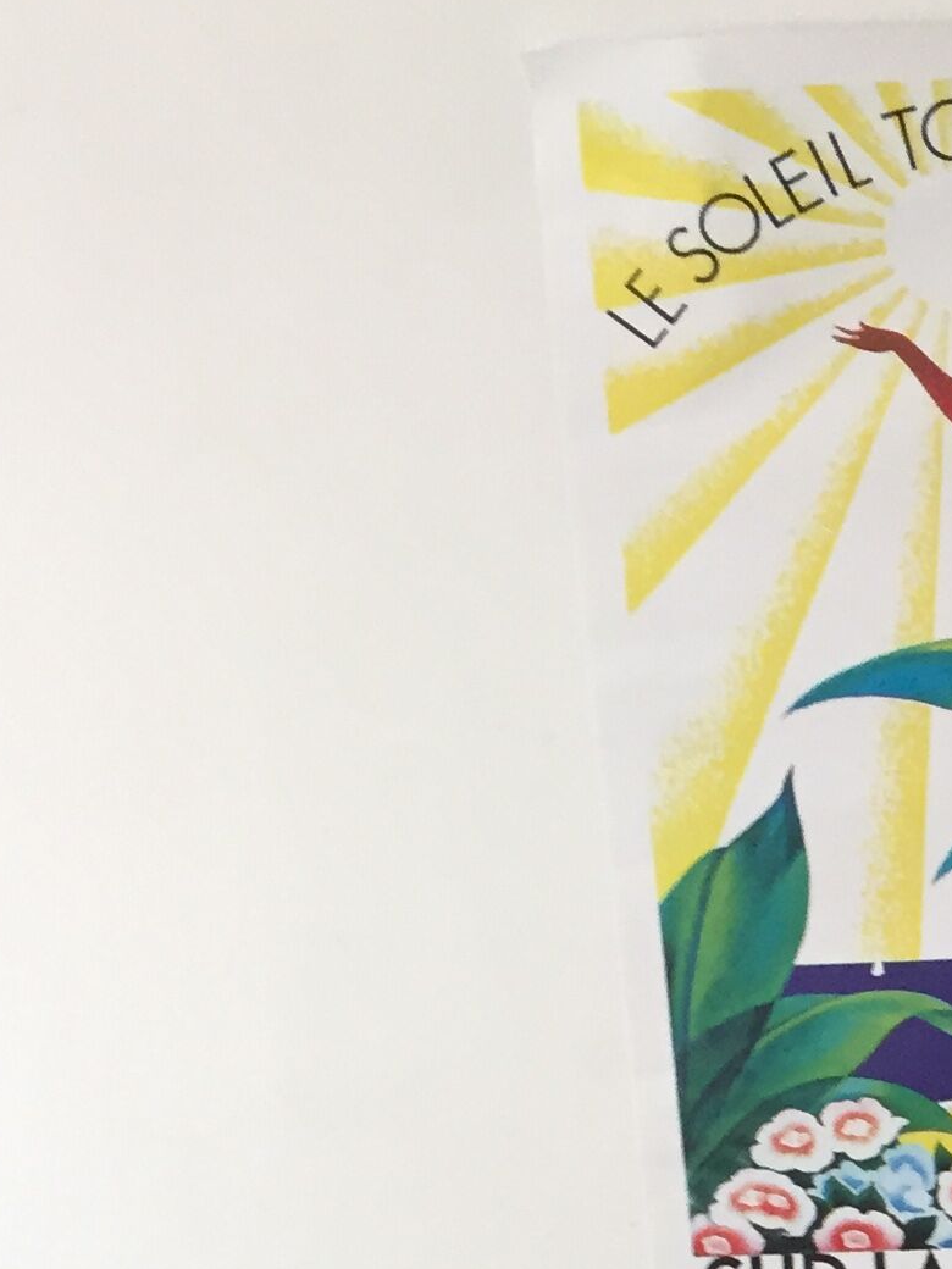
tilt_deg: -13.5
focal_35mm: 91
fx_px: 3337
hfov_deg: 15.2
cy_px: 1723
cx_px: 1360
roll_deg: +4.1
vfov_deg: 19.6
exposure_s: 1/33
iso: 64
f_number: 2.2
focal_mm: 4.15
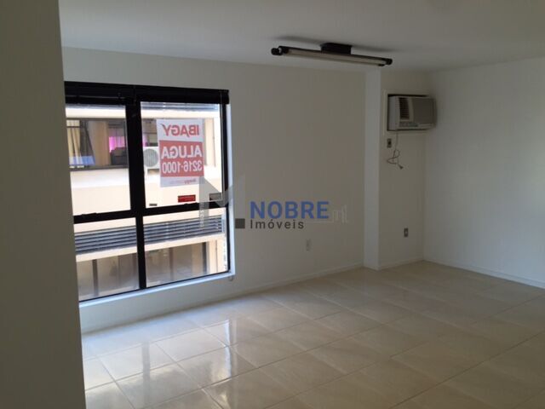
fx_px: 457
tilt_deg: -6.8
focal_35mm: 29
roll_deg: +0.4
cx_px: 272
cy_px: 204
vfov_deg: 48.2
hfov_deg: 61.7
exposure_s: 1/60
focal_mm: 4.15
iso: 40
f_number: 2.2
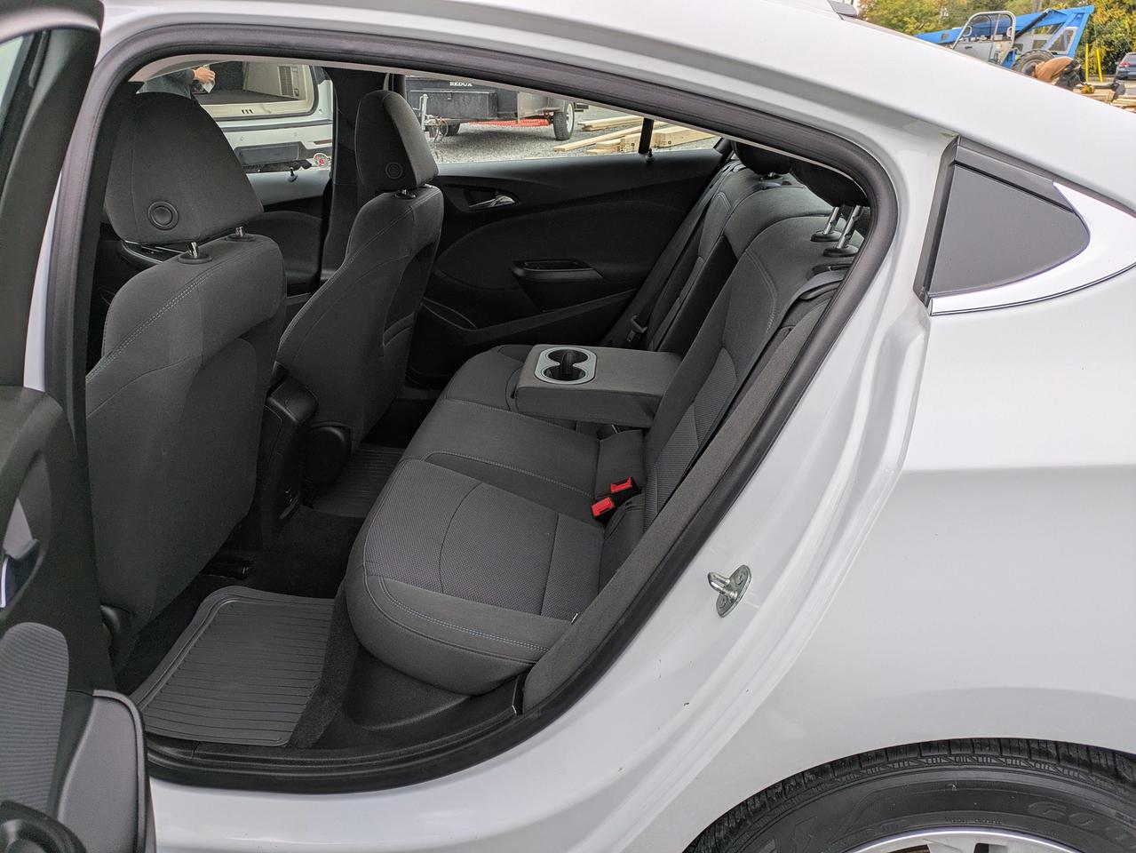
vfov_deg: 54.9
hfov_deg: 69.4
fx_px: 821
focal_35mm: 25
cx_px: 568
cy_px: 426
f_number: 1.89
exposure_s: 1/244
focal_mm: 5.43
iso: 41
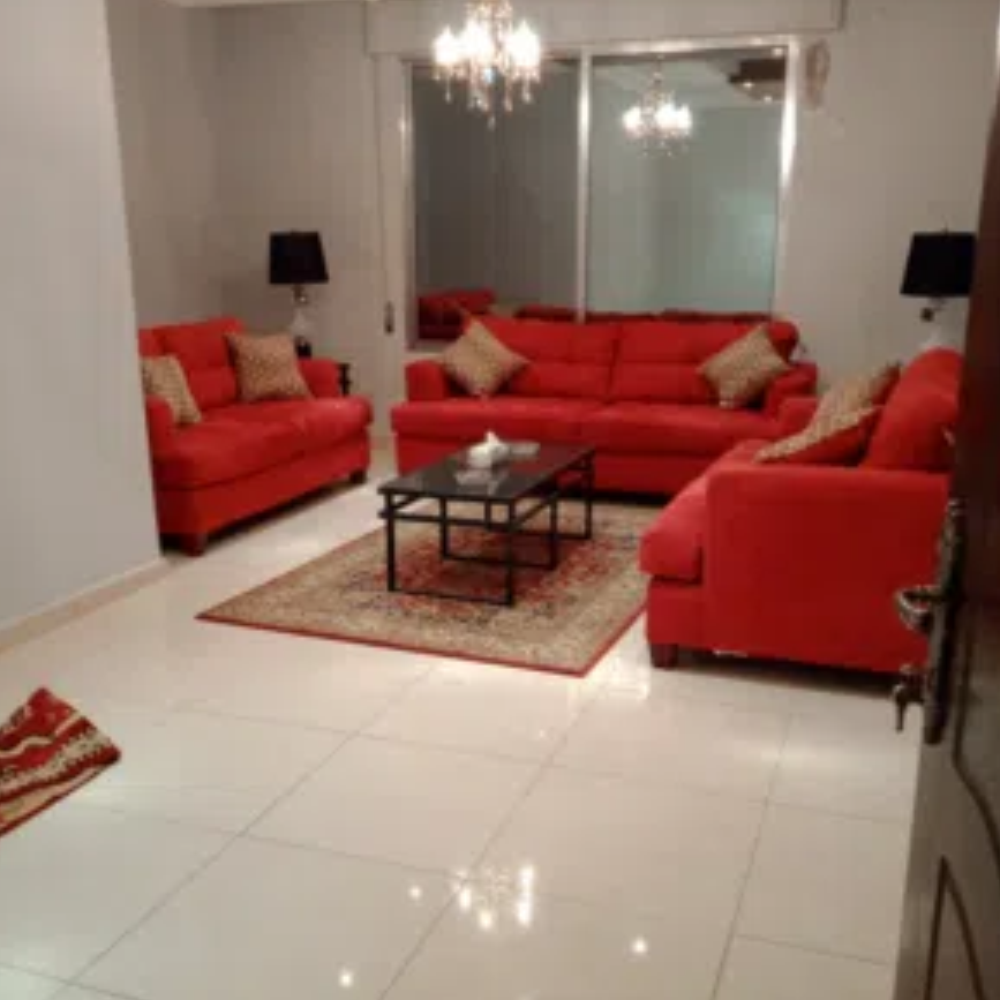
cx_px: 505
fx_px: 1079
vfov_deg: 49.5
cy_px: 588
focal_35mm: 33
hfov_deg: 49.7
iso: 2006
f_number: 1.6
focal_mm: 4.09
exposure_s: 1/50
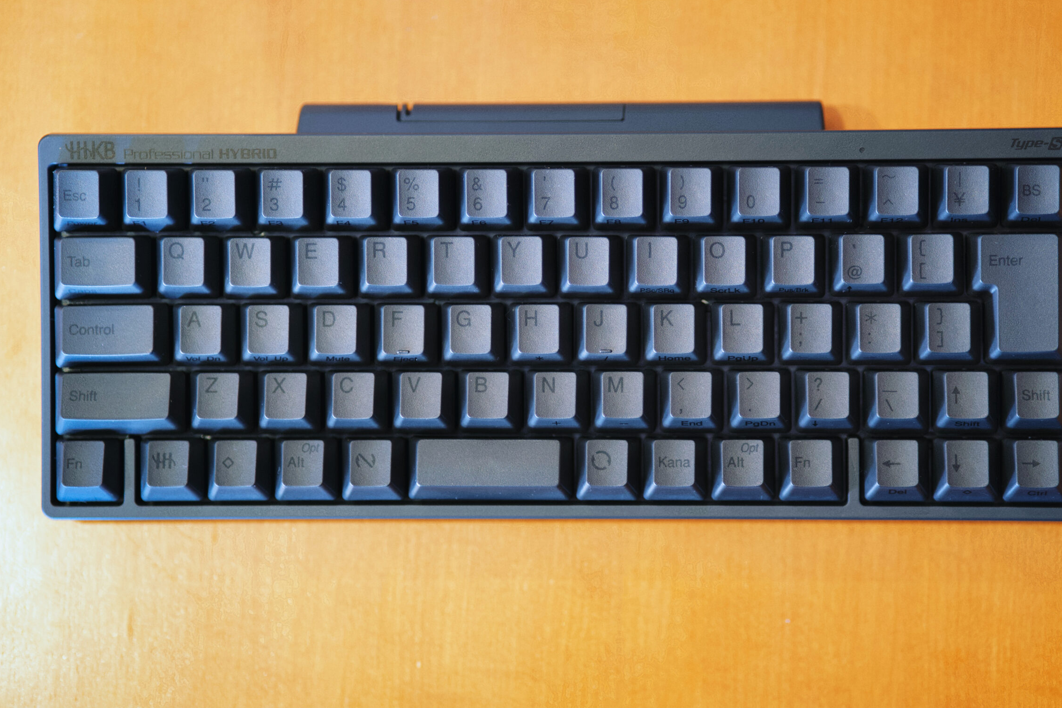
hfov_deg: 21.2
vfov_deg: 14.2
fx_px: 2832
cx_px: 564
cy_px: 322
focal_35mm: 96
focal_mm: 85
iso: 1250
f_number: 1.8
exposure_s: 1/60
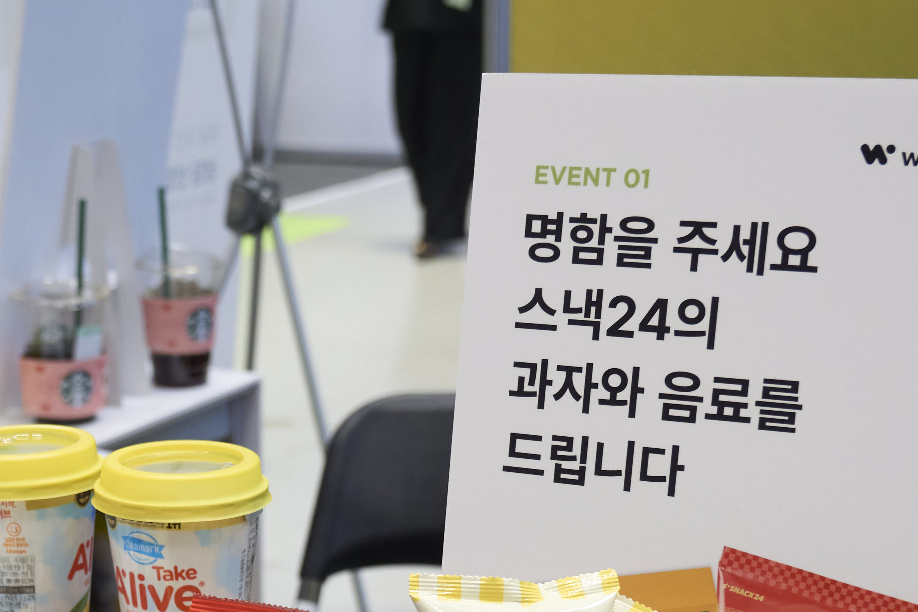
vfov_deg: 14.8
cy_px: 751
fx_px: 2269
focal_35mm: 89
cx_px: 195
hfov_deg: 22.6
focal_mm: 34
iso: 1250
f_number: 4.5
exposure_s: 1/160
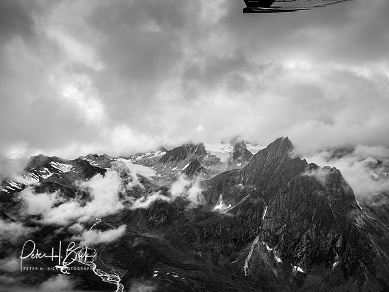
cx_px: 194
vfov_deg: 53.1
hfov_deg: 67.3
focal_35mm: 26
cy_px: 146
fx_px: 292
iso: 400
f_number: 5
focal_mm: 13
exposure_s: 1/1000
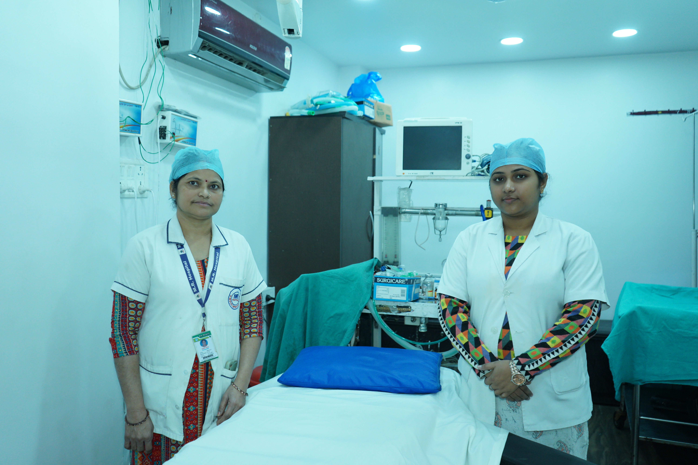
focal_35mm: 30
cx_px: 349
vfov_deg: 43.6
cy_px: 232
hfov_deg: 61.9
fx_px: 582
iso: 1250
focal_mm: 30
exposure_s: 1/160
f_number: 4
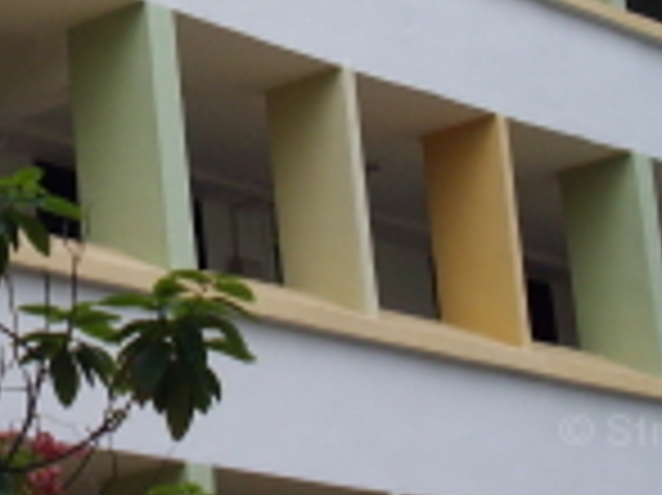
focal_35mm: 138
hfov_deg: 14.1
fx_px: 2637
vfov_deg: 10.6
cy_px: -14
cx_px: -5
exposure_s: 1/80
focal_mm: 6.2
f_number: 5.6
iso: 80
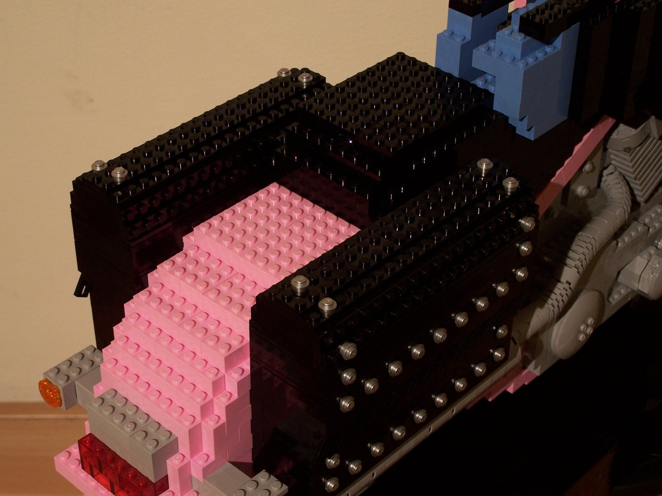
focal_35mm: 67
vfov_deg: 21.9
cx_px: 331
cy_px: 248
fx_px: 1281
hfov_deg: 29.0
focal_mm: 11.1
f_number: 3.2
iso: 80
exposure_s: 1/2
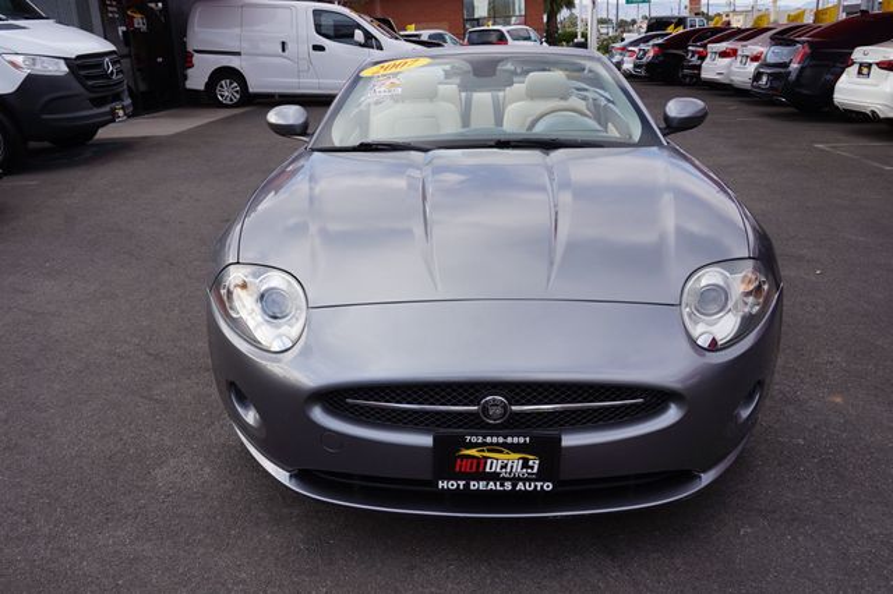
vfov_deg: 41.7
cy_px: 297
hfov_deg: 59.5
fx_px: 781
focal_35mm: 32
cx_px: 446
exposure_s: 1/80
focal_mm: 21
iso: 100
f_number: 10
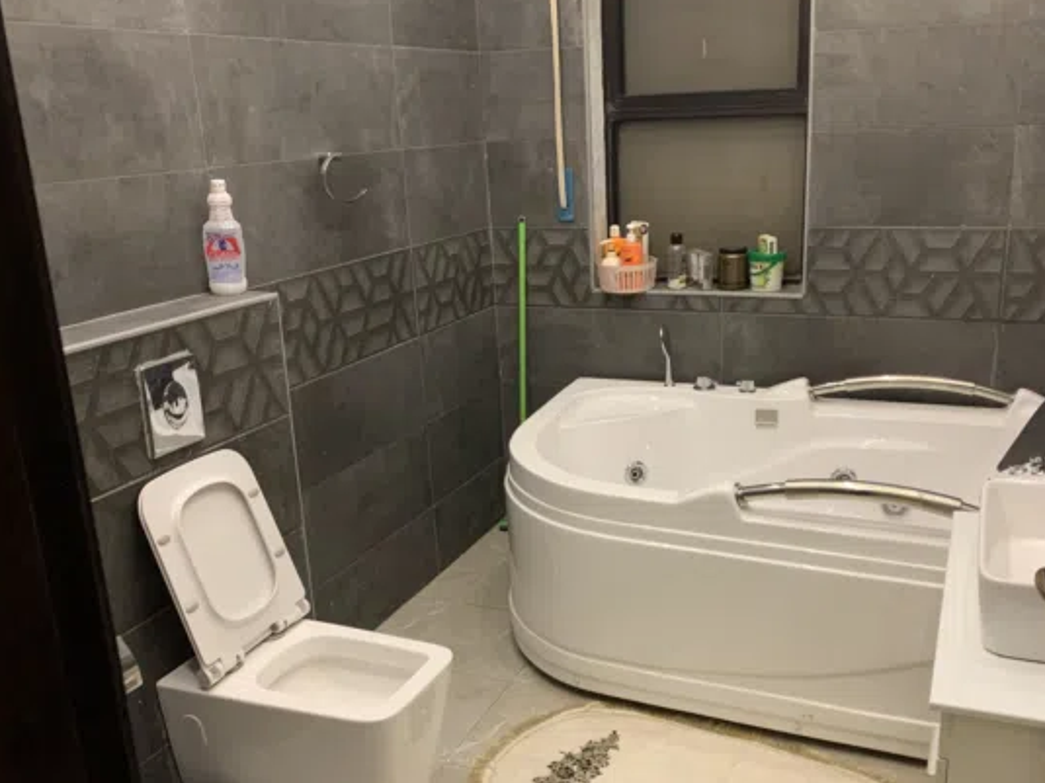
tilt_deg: -16.5
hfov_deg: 53.9
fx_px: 1026
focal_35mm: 34
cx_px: 564
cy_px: 438
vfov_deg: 41.7
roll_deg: +3.5
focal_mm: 4.25
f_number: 1.8
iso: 320
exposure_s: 1/33
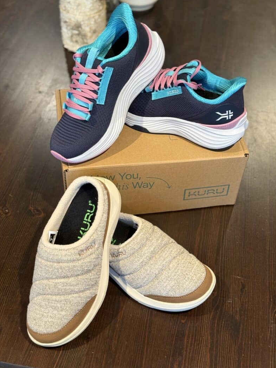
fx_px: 521
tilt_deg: -47.4
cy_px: 181
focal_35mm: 49
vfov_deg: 38.9
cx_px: 138
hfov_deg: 29.7
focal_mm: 6.76
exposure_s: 1/40
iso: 200
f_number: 1.78
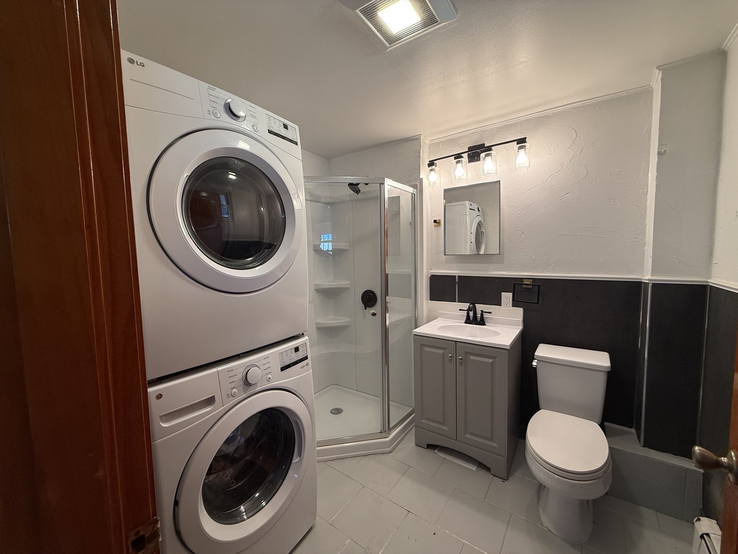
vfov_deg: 85.7
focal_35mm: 14
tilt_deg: -4.6
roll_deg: +0.9
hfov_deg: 102.1
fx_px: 298
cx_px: 369
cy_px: 277
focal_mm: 2.22
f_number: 2.2
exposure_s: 1/120
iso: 125
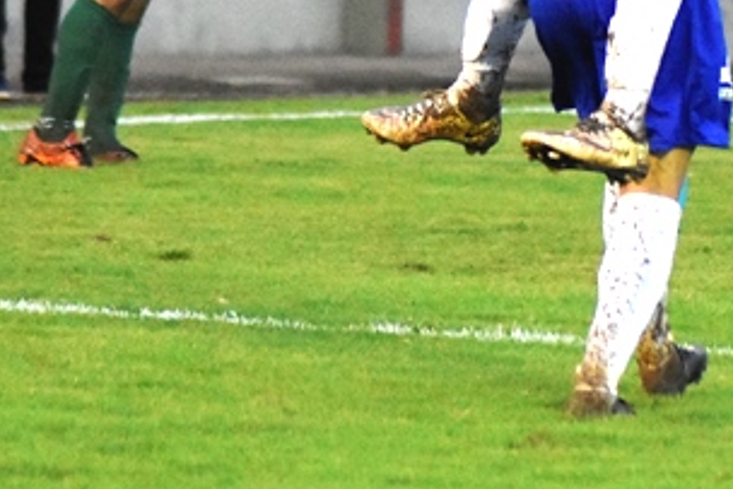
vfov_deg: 2.4
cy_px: -124
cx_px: 612
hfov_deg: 3.6
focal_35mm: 572
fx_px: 11658
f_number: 4.5
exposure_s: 1/800
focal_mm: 145
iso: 7200
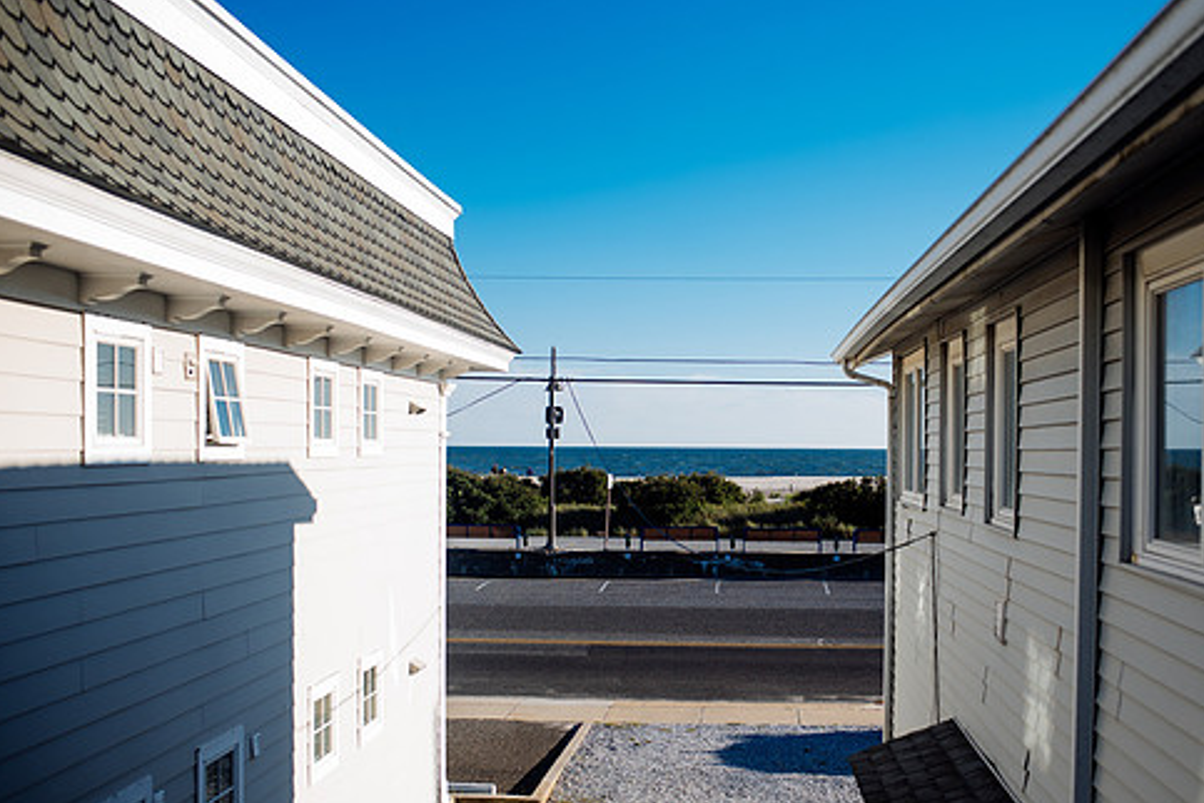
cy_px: 470
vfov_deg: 31.8
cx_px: 690
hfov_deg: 46.3
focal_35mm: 42
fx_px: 1405
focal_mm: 35
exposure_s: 1/1250
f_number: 2.8
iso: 160
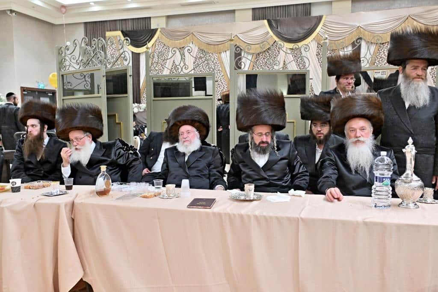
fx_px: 377
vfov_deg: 42.3
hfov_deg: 60.3
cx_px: 219
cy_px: 146
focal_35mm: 31
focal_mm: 31
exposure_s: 1/250
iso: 1600
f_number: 4
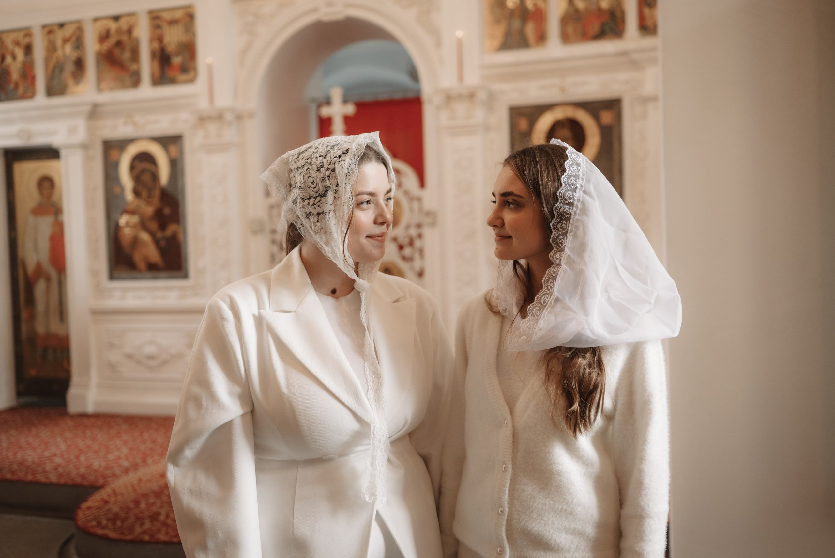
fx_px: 812
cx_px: 418
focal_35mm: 35
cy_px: 279
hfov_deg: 54.4
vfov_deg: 37.9
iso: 640
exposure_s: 1/250
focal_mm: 35
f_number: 2.2
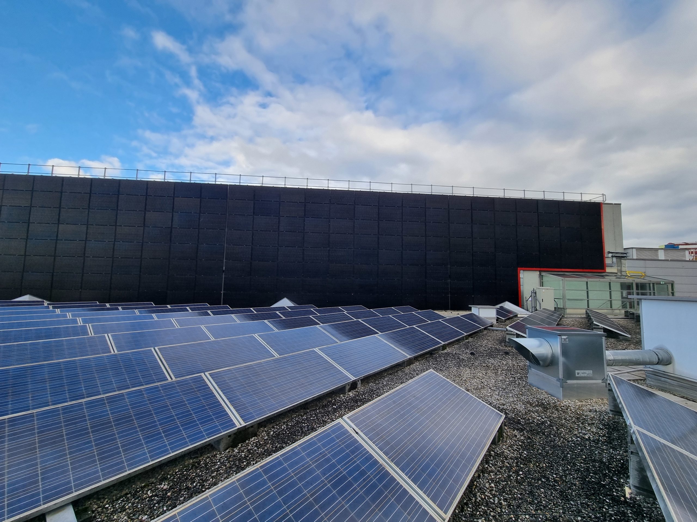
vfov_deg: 89.9
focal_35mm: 13
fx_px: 262
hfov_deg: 106.2
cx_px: 348
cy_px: 261
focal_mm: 2.2
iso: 50
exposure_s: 1/492
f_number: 2.2
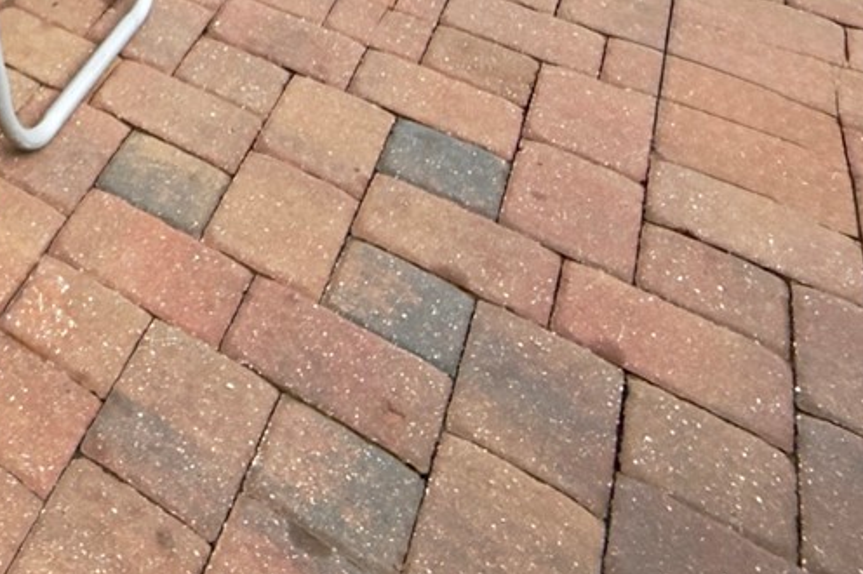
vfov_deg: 21.2
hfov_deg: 31.6
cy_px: -405
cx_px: -273
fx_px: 1126
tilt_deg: -14.6
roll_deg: +1.1
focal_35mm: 47
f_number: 2.2
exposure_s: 1/1698
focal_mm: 2.22
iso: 50
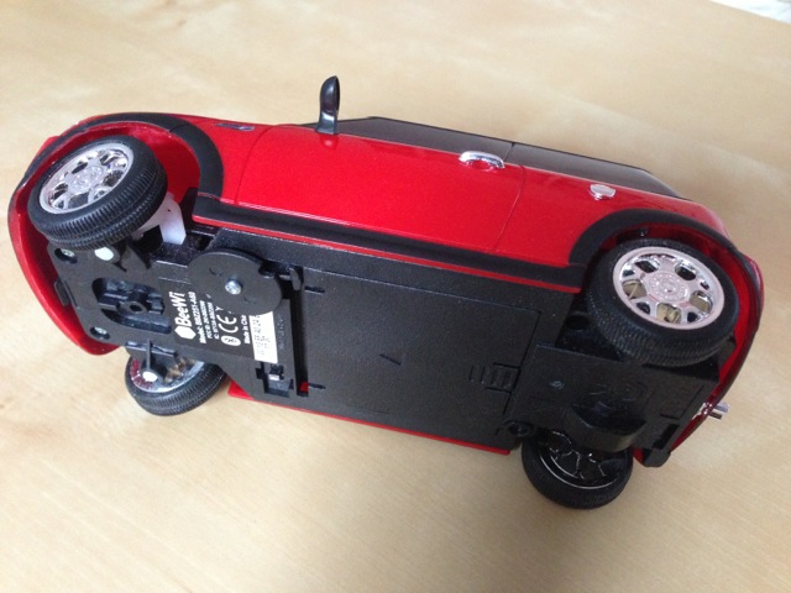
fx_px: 754
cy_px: 296
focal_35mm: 33
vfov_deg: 42.9
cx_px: 396
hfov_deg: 55.4
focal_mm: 4.13
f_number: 2.4
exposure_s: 1/20
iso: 400
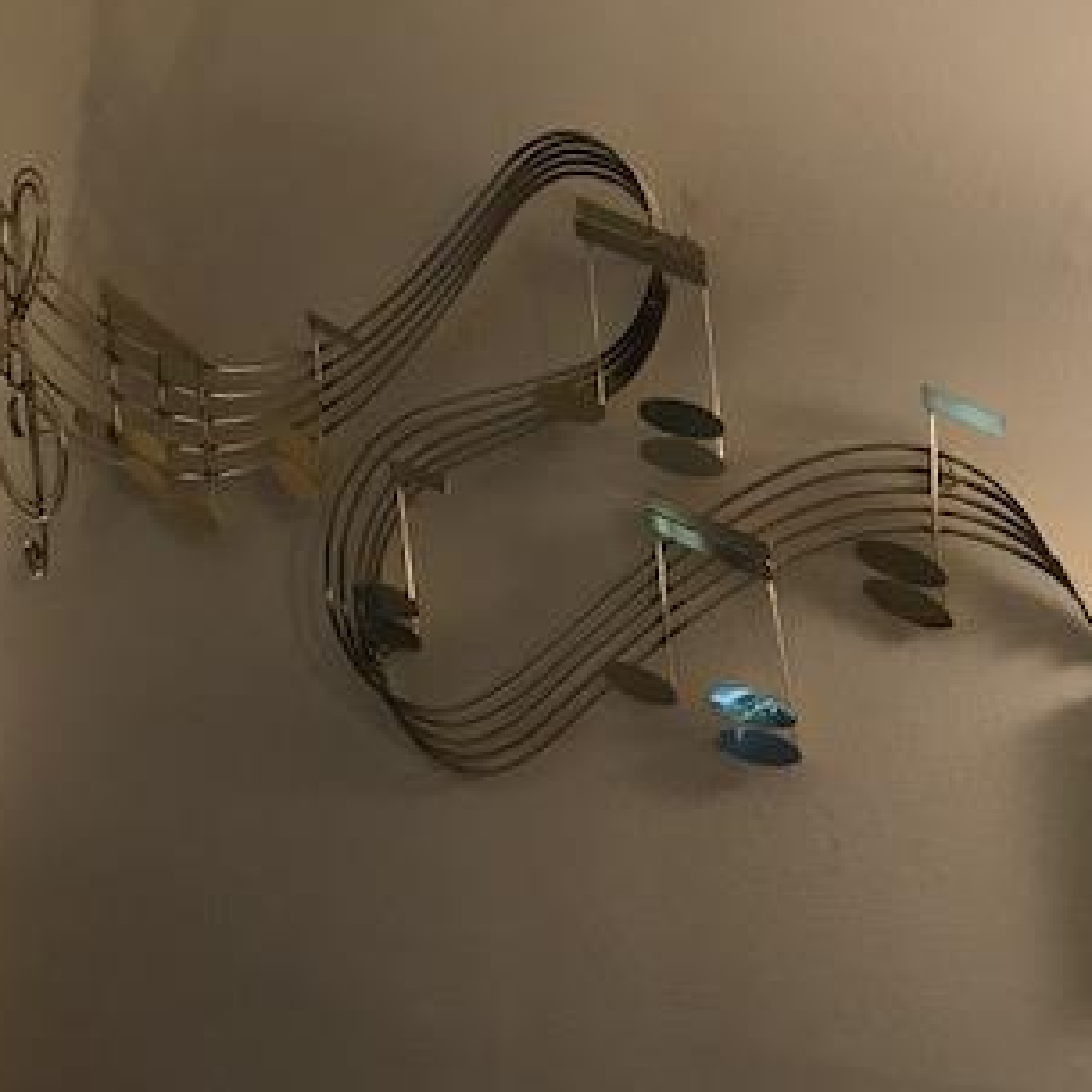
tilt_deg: -3.2
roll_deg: +1.1
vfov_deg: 32.5
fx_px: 1856
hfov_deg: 32.7
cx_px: 662
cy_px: 723
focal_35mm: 52
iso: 40
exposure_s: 1/17
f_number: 1.8
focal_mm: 3.99
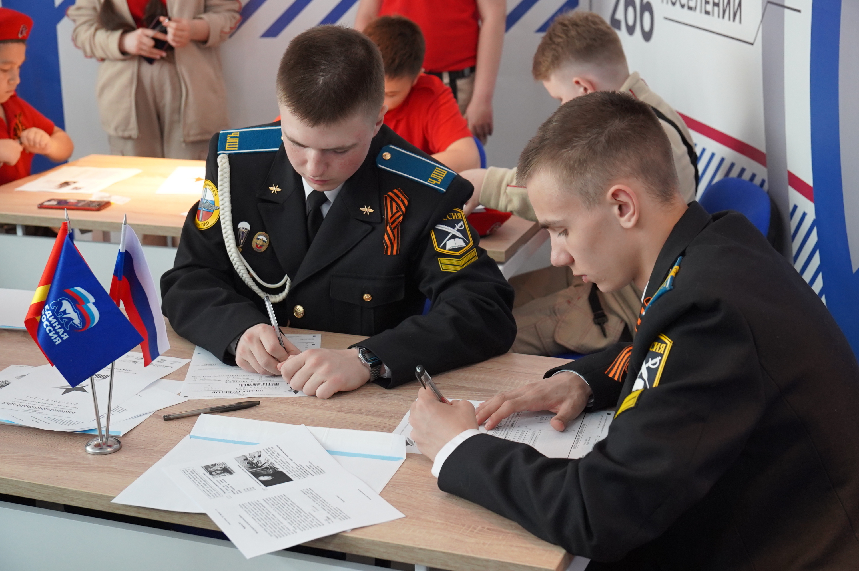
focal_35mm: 57
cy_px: 286
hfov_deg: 35.1
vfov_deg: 23.7
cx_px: 430
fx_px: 1359
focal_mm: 38
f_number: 4
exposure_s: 1/160
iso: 1250
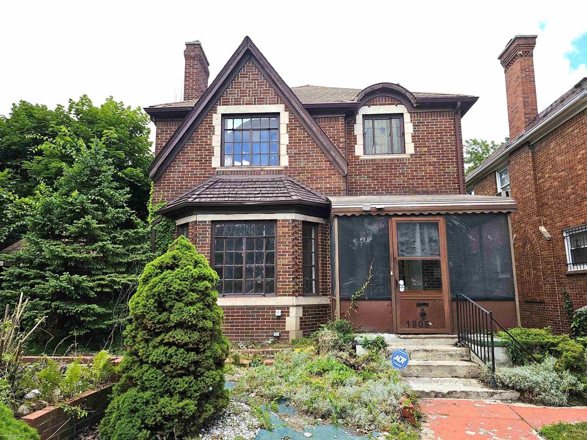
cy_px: 220
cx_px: 294
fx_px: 390
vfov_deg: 58.9
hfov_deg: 73.9
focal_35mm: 23
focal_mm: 6.3
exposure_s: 1/544
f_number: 1.7
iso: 10
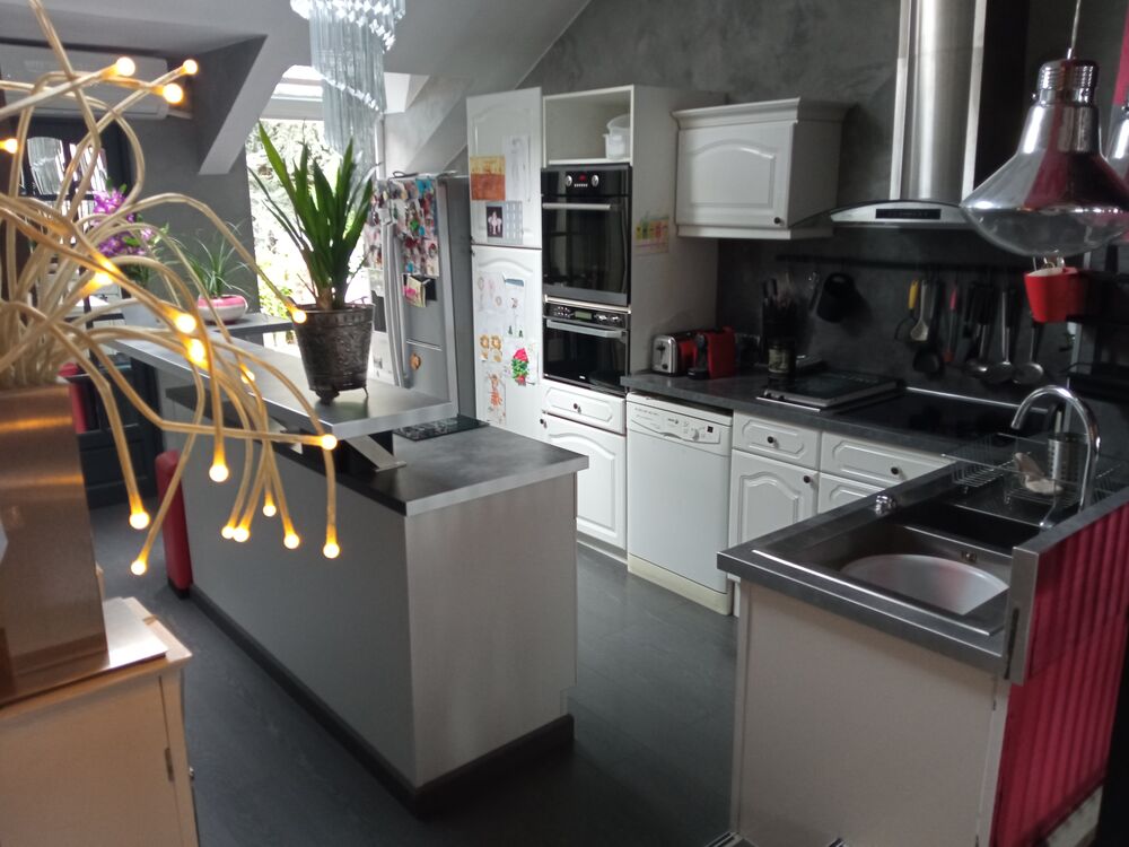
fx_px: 881
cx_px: 564
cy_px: 424
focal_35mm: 27
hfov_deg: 65.3
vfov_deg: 51.4
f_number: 2.2
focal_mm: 3.79
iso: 483
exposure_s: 1/25
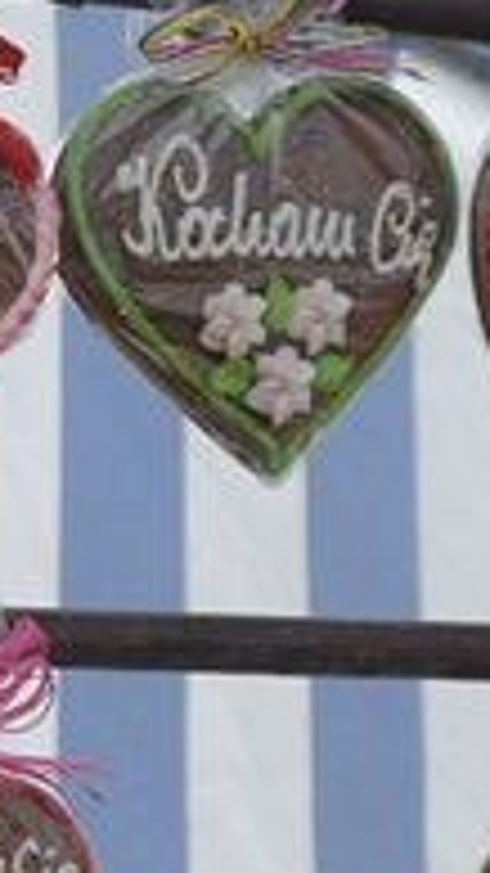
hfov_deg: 3.3
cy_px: 763
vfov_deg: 6.0
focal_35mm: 358
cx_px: -674
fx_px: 8276
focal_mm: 52
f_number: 7.1
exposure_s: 1/200
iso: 1600
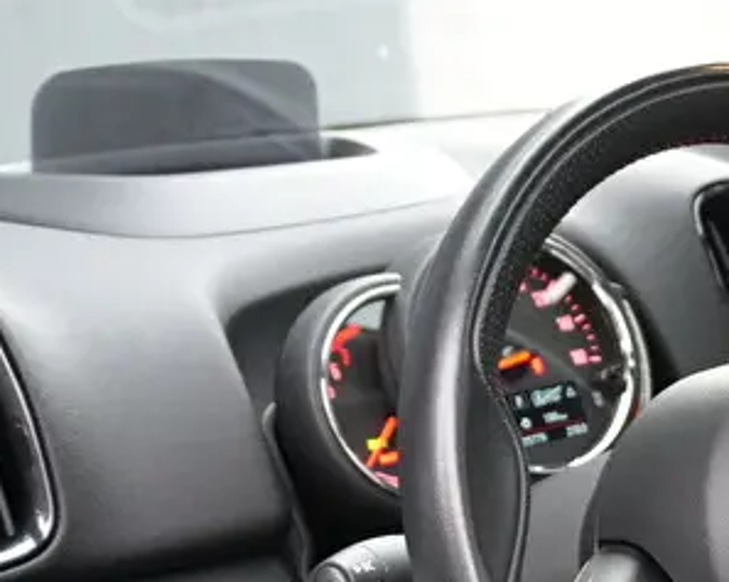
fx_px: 1881
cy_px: 650
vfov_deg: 17.0
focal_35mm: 87
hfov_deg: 20.8
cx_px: 817
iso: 6400
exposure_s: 1/100
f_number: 4
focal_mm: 23
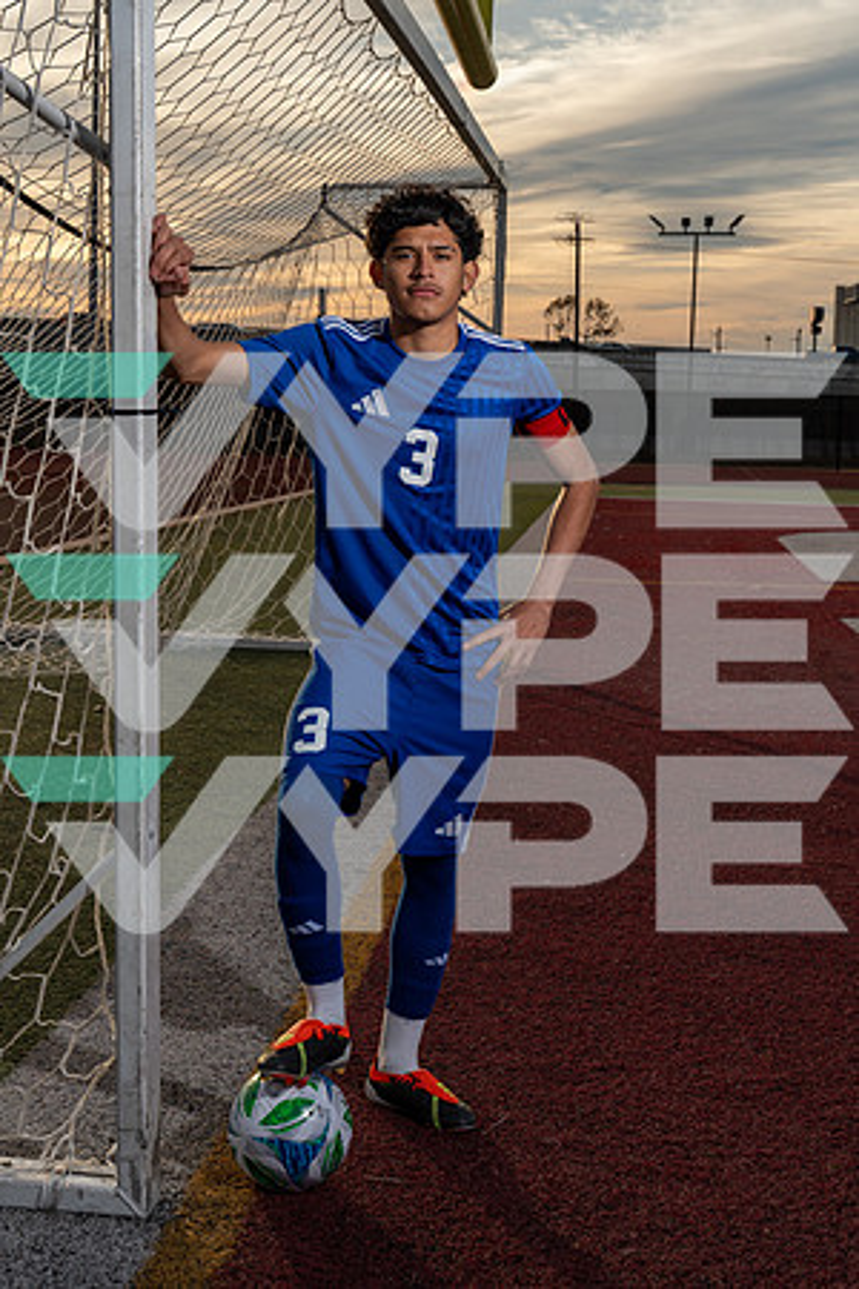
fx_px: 1933
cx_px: 430
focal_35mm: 54
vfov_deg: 36.9
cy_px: 644
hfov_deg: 25.1
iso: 100
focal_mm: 54
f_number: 8
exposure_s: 1/250
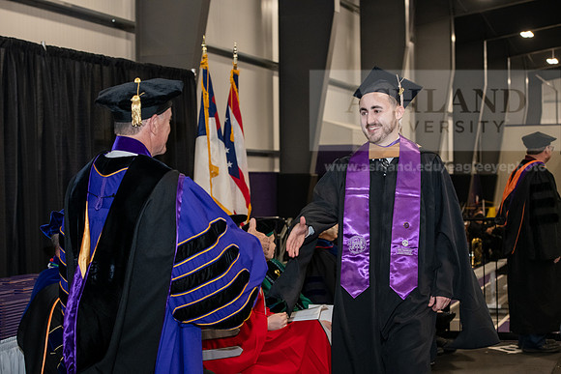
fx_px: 1091
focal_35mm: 70
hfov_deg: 28.8
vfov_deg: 19.5
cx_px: 280
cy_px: 187
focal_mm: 70
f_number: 5.6
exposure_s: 1/200
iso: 2500
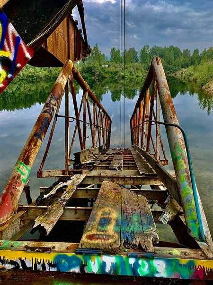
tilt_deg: -17.4
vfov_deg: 67.3
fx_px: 213
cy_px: 142
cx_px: 106
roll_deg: +2.5
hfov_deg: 53.1
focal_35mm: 26
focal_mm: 4.25
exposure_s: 1/627
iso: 25
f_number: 1.8
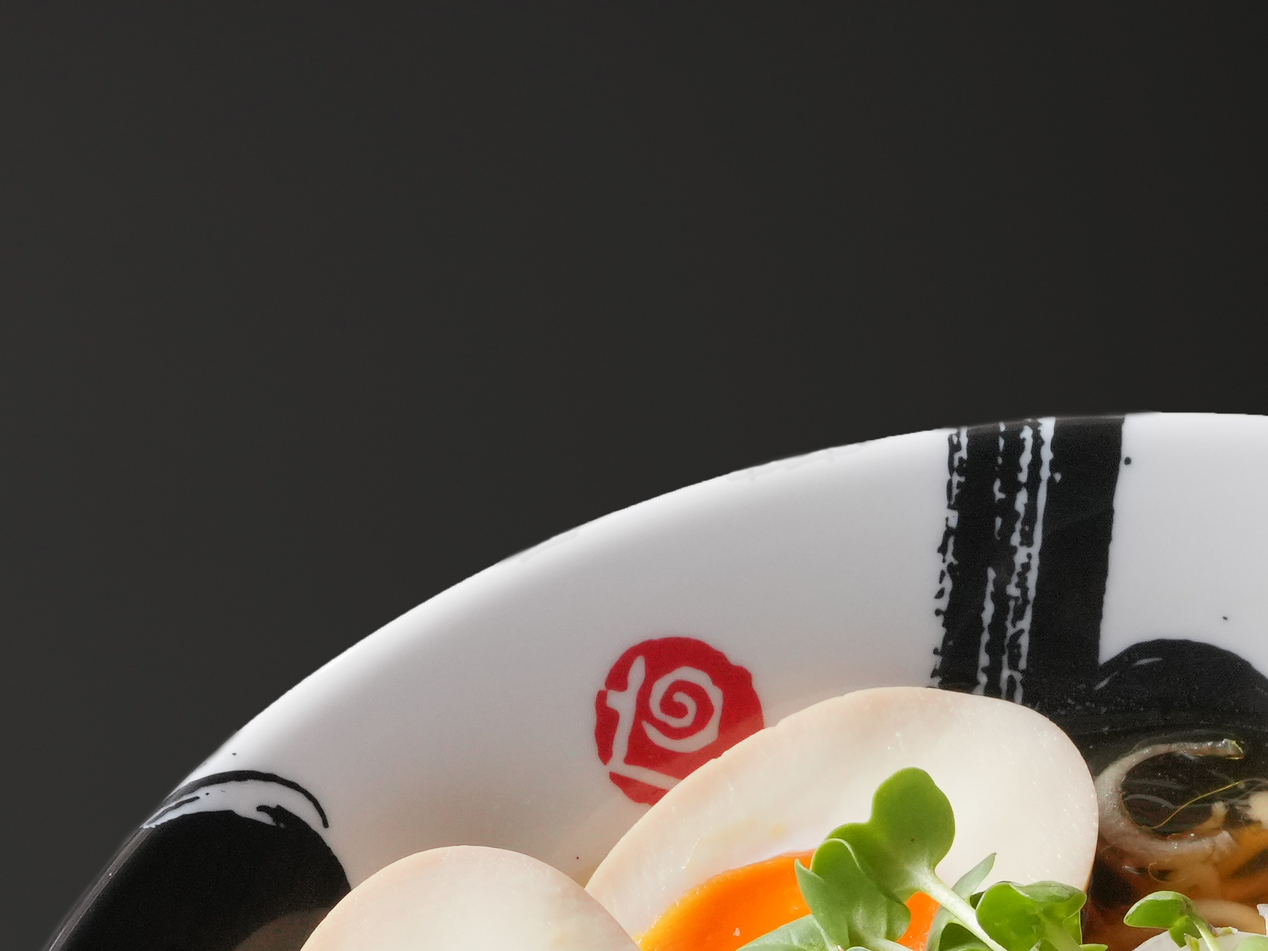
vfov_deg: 7.0
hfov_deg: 9.4
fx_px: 7656
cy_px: 1417
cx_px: 1181
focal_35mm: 209
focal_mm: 60
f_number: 16
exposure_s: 1/200
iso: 1600
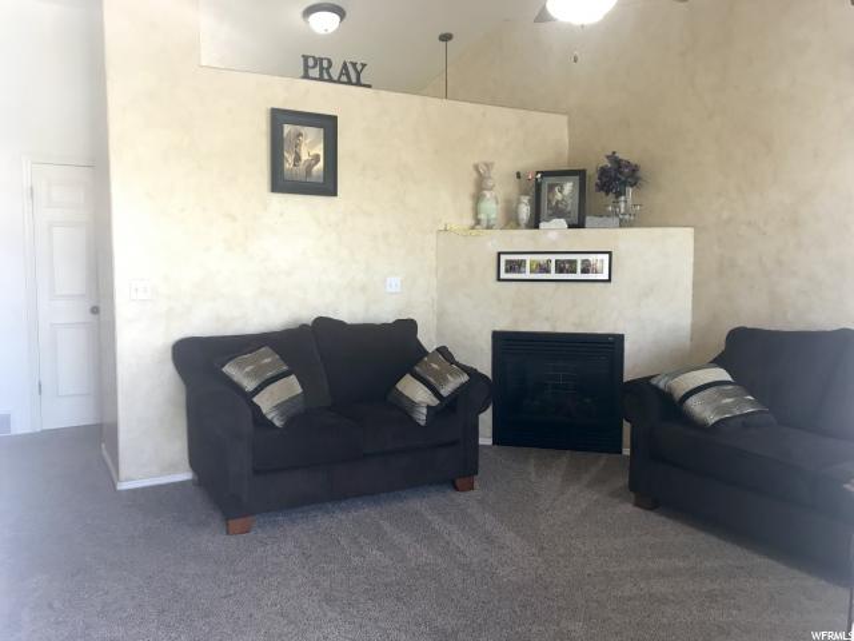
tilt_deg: -5.8
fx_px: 691
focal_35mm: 28
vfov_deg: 49.7
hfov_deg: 63.4
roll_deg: +0.2
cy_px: 320
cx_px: 427
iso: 20
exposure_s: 1/40
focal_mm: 3.99
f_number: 1.8
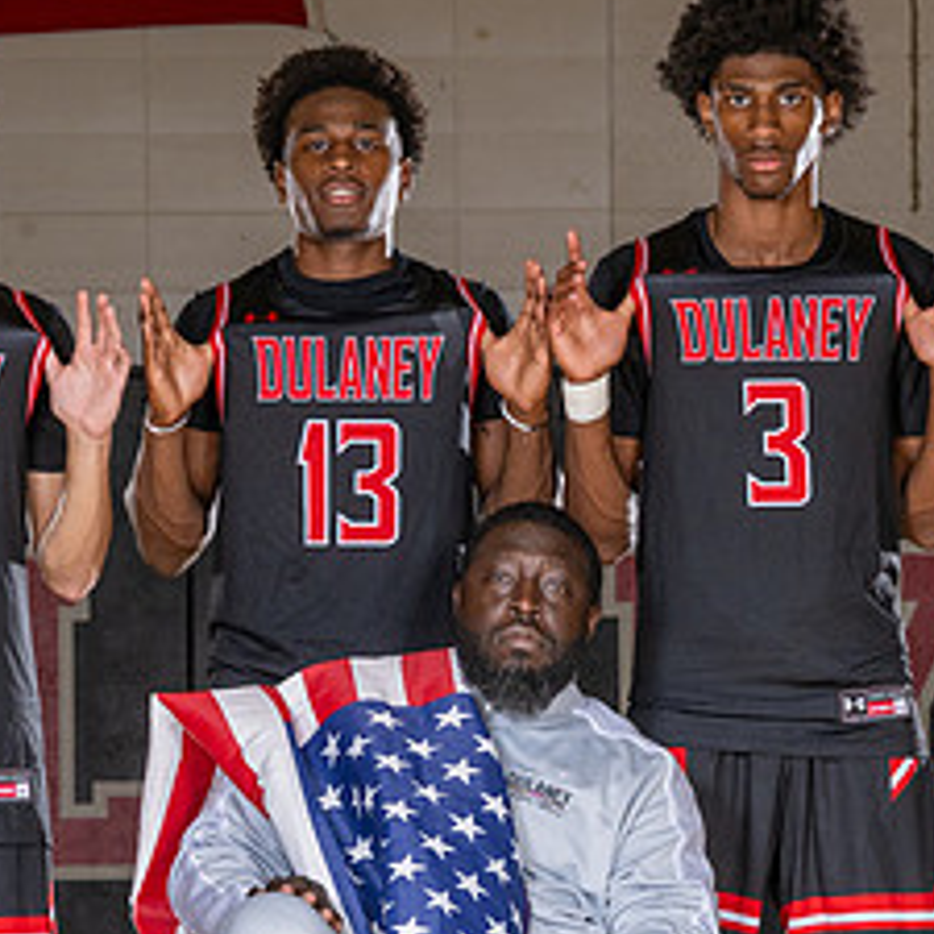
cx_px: 876
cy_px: 672
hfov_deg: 7.2
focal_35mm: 243
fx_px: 7418
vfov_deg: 7.2
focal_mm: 81
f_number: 7.1
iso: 400
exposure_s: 1/100
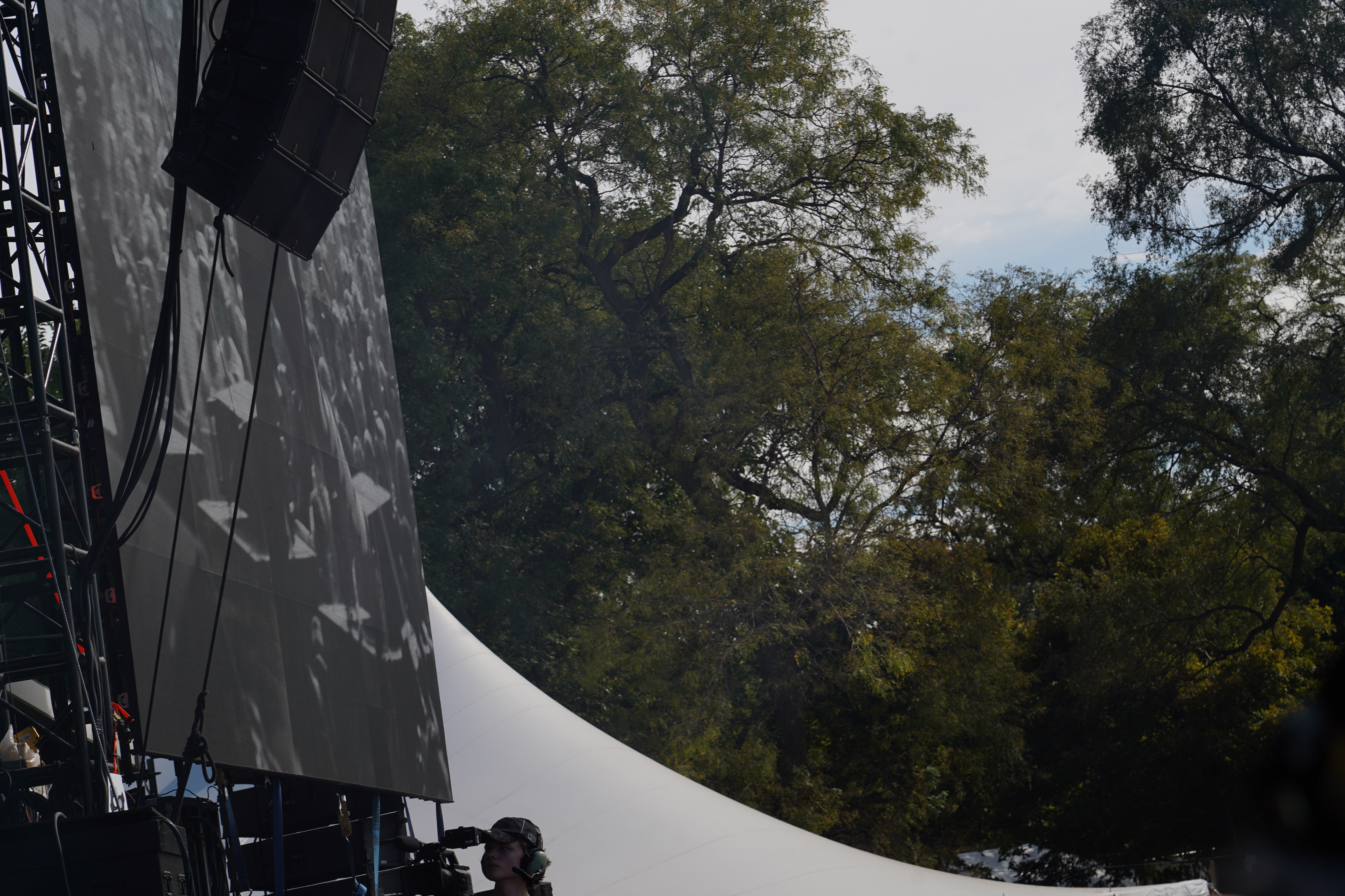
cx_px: 672
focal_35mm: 105
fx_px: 3923
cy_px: 448
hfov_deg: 19.5
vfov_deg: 13.0
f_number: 8
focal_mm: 105
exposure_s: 1/500
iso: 100
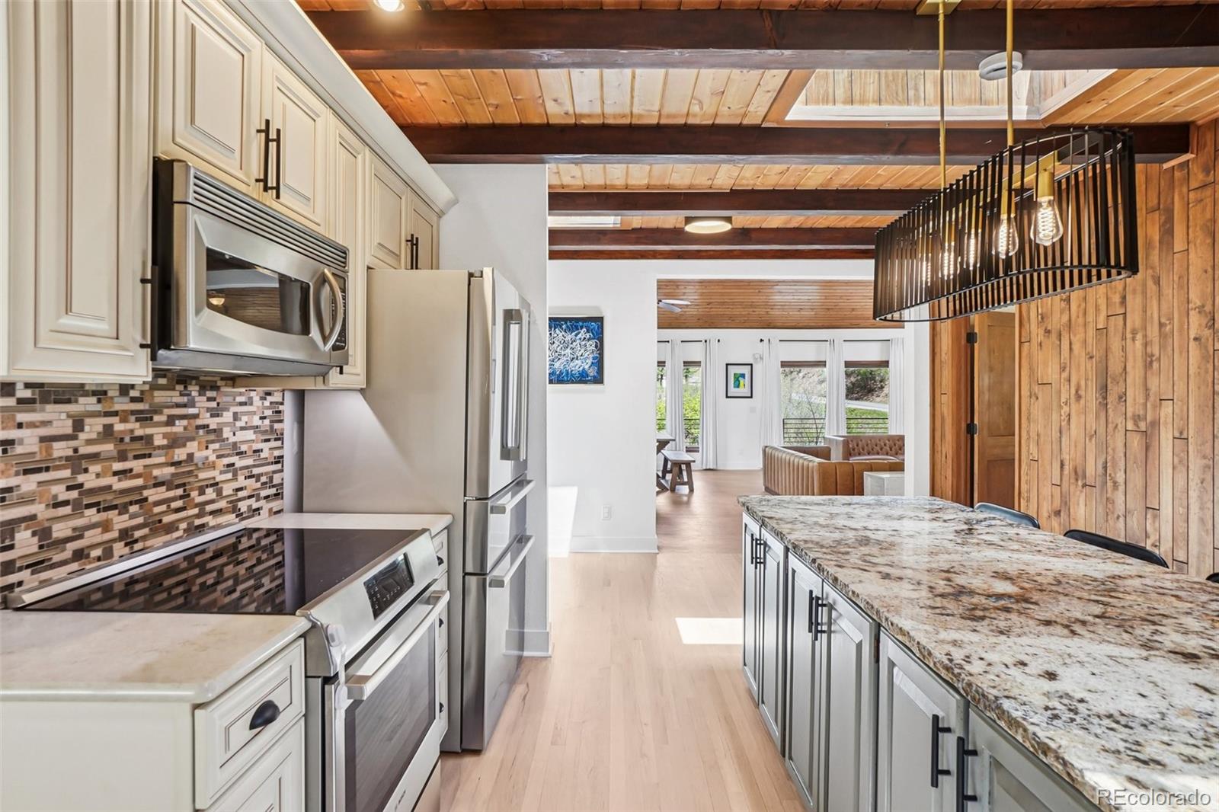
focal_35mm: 18
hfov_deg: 90.0
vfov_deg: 67.4
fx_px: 609
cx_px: 610
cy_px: 406
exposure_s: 1/30
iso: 400
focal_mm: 12
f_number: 8
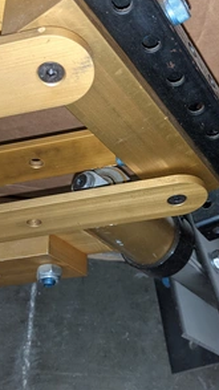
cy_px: 192
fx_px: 414
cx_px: 89
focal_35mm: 40
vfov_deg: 50.5
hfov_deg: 29.6
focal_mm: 4.44
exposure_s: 1/59.9
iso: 346
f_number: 1.8
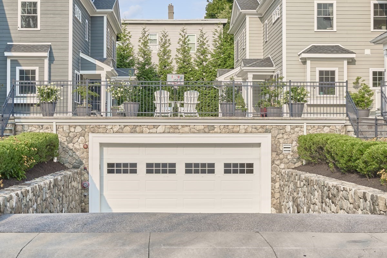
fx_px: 645
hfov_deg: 33.4
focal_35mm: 60
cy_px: 133
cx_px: 181
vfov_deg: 22.6
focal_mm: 35
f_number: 8
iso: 100
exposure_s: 1/250
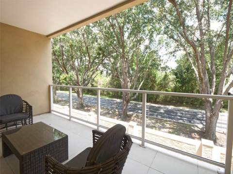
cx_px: 116
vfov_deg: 78.0
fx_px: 108
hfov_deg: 94.6
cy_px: 87
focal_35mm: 16
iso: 1600
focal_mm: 8
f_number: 9
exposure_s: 1/320
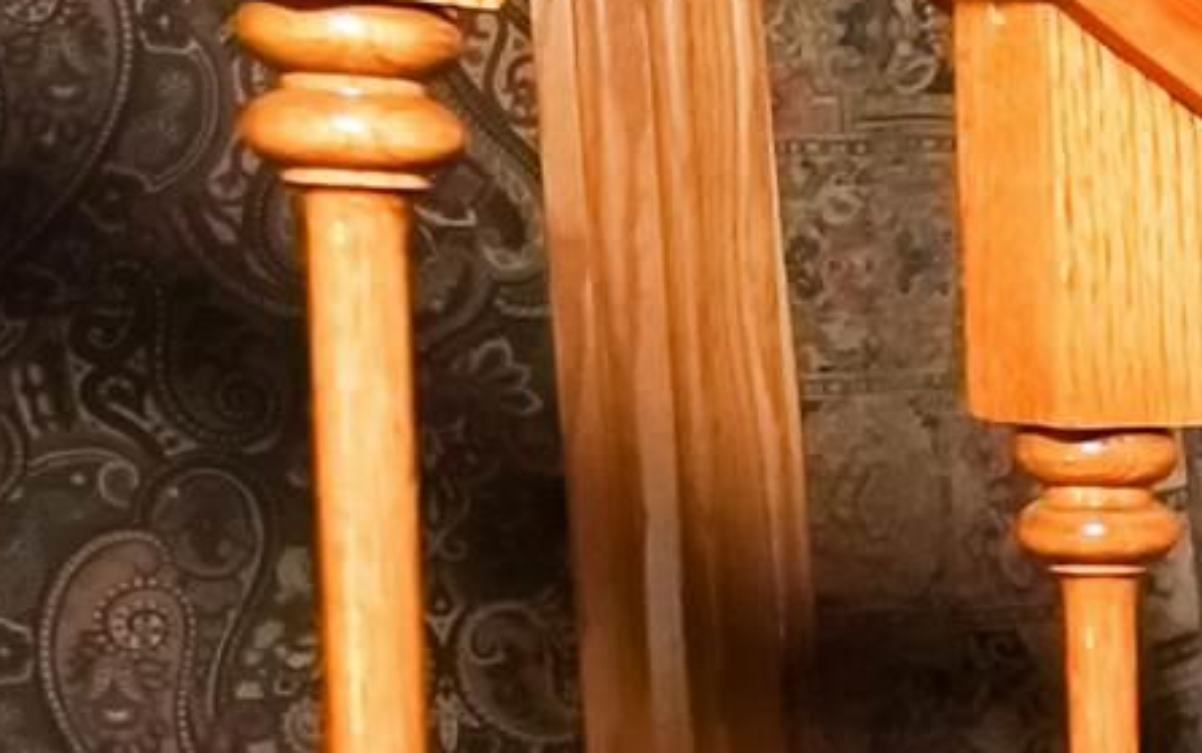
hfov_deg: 15.0
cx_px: 2587
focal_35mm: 105
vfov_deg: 12.3
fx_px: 3442
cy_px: 820
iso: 3200
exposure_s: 1/60
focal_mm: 10
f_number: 4
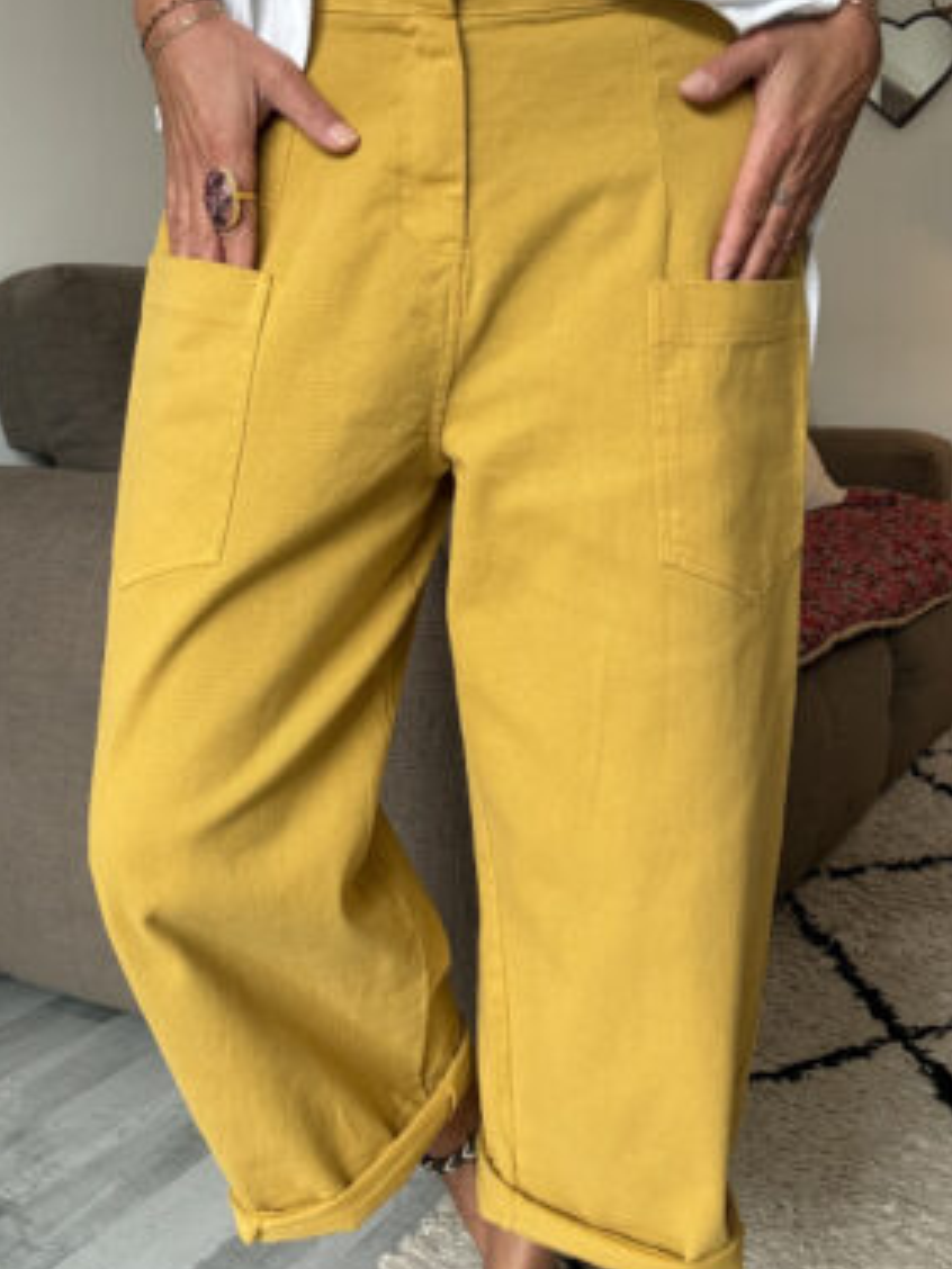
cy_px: 533
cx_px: 462
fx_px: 1357
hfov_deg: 38.7
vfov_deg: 49.9
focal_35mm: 37
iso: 80
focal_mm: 2.69
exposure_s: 1/86
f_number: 1.9
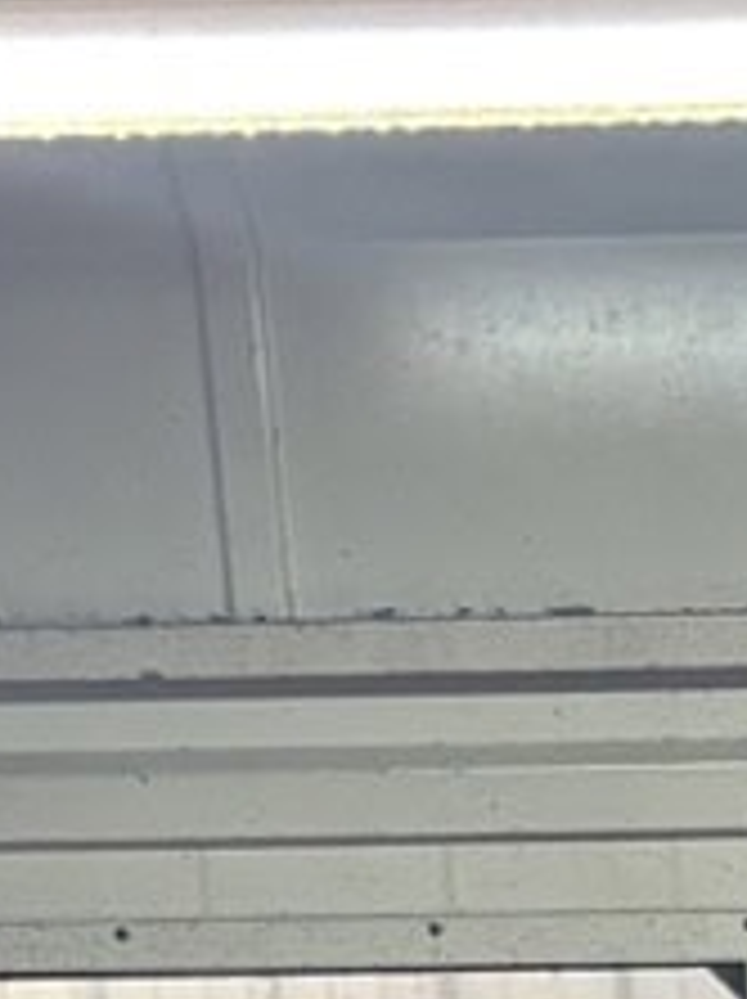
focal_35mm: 150
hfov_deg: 9.6
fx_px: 4324
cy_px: 2516
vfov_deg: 10.9
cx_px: 1094
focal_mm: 6
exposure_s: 1/60
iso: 250
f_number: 1.6
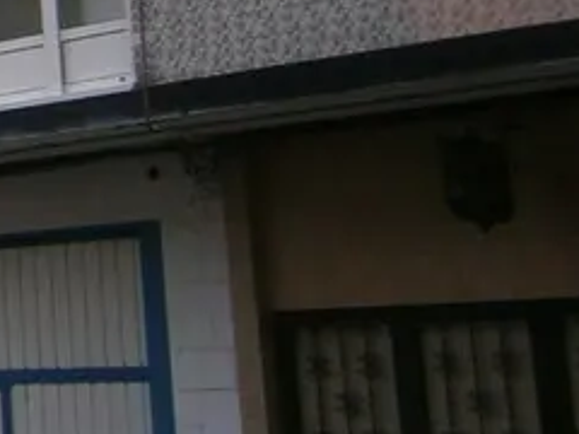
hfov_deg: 14.8
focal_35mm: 111
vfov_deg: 13.0
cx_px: -545
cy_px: -77
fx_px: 1857
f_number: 2.8
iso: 80
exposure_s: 1/800
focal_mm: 4.7
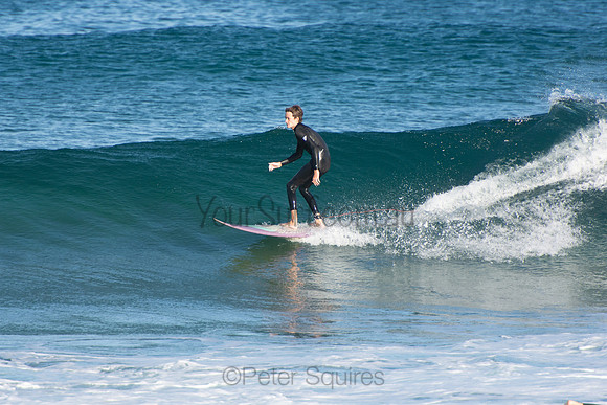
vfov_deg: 2.3
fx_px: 10119
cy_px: 202
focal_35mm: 600
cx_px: 304
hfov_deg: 3.4
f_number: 5.6
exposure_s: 1/1000
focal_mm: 400
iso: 320
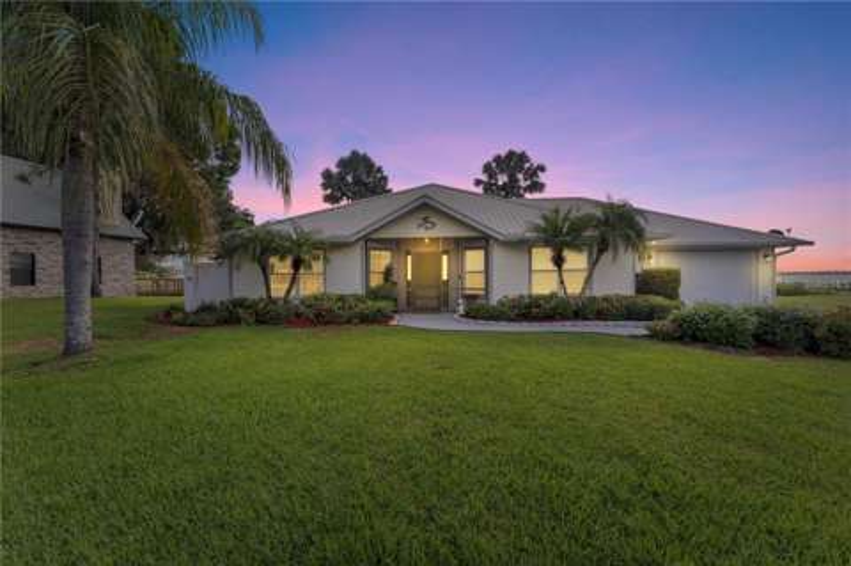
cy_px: 283
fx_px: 347
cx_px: 426
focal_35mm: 15
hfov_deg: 101.6
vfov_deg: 78.3
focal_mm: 14.7
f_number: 8
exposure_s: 1/15
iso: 100
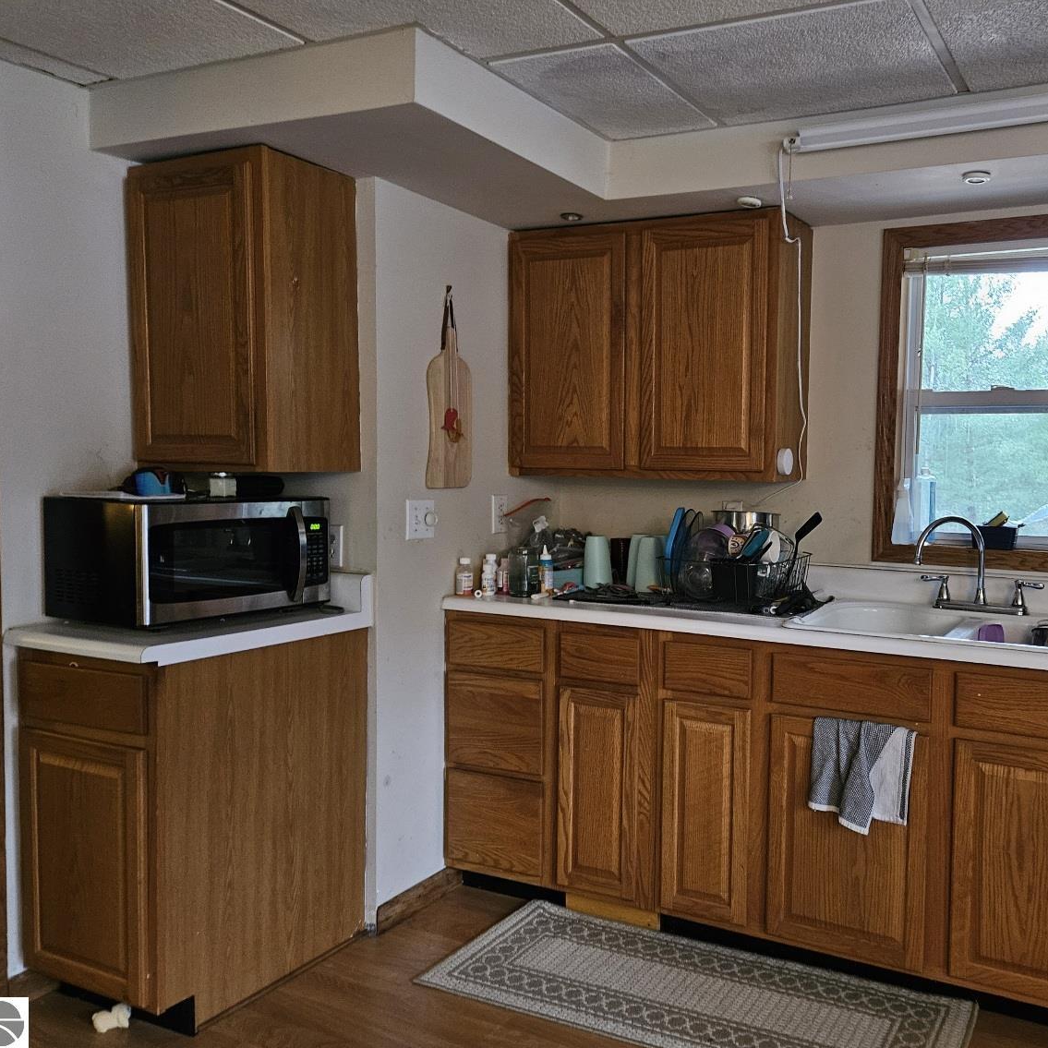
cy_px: 511
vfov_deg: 57.3
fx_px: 959
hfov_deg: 56.2
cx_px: 690
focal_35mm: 28
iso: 640
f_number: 1.8
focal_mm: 5.4
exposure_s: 1/24
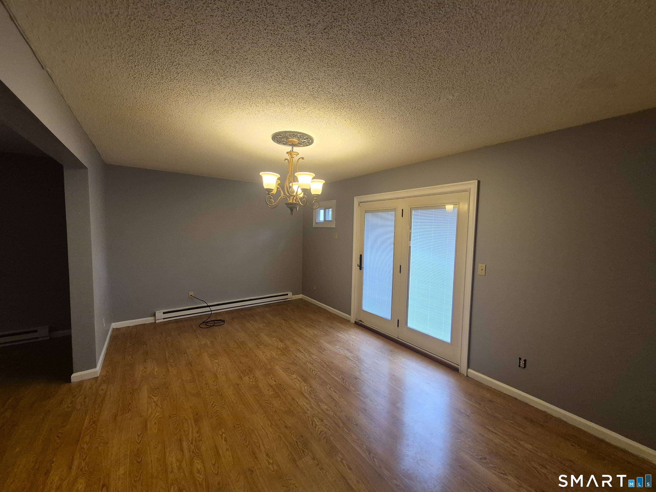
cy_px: 246
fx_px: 246
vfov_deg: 89.9
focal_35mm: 13
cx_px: 328
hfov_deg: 106.2
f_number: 2.2
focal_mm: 1.74
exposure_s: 1/60
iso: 320
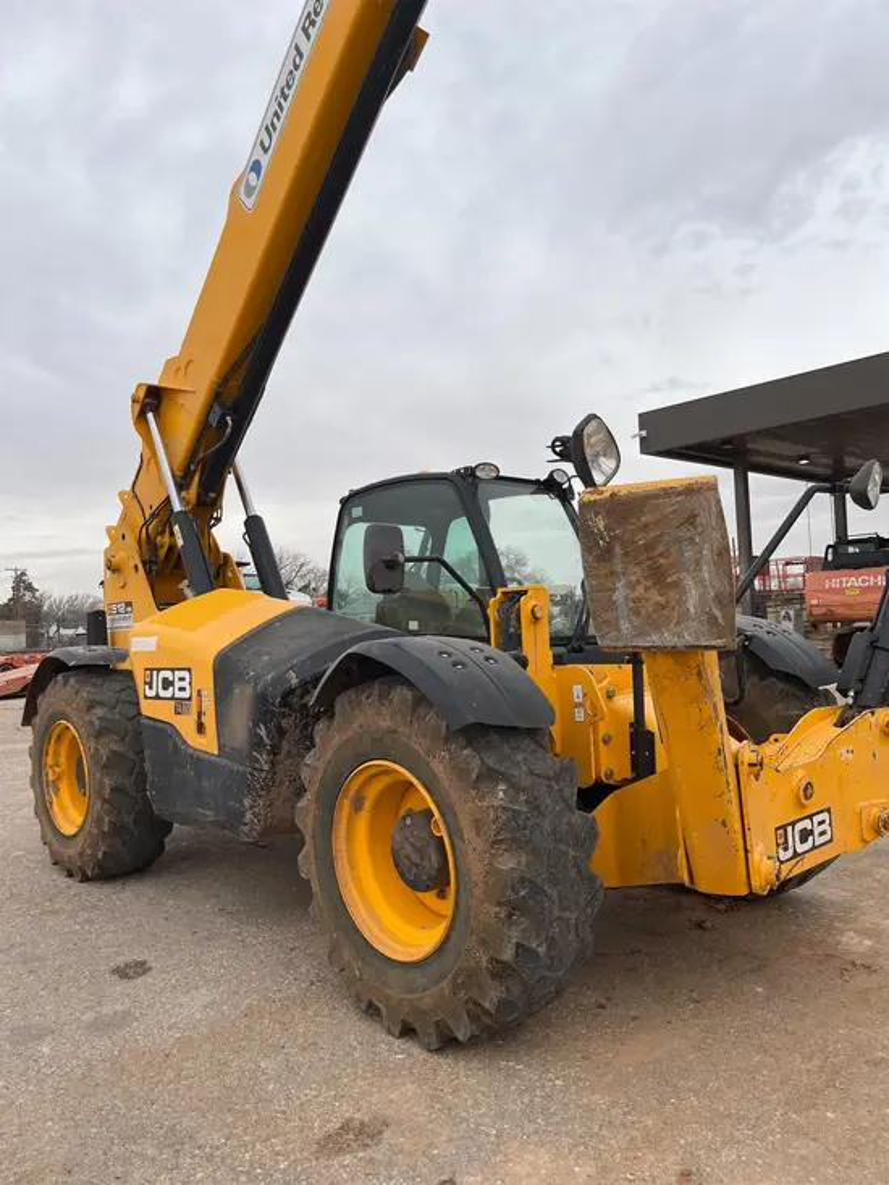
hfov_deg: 53.1
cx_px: 444
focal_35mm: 26
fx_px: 890
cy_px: 592
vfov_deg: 67.3
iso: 50
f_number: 1.6
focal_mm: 5.1
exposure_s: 1/2632
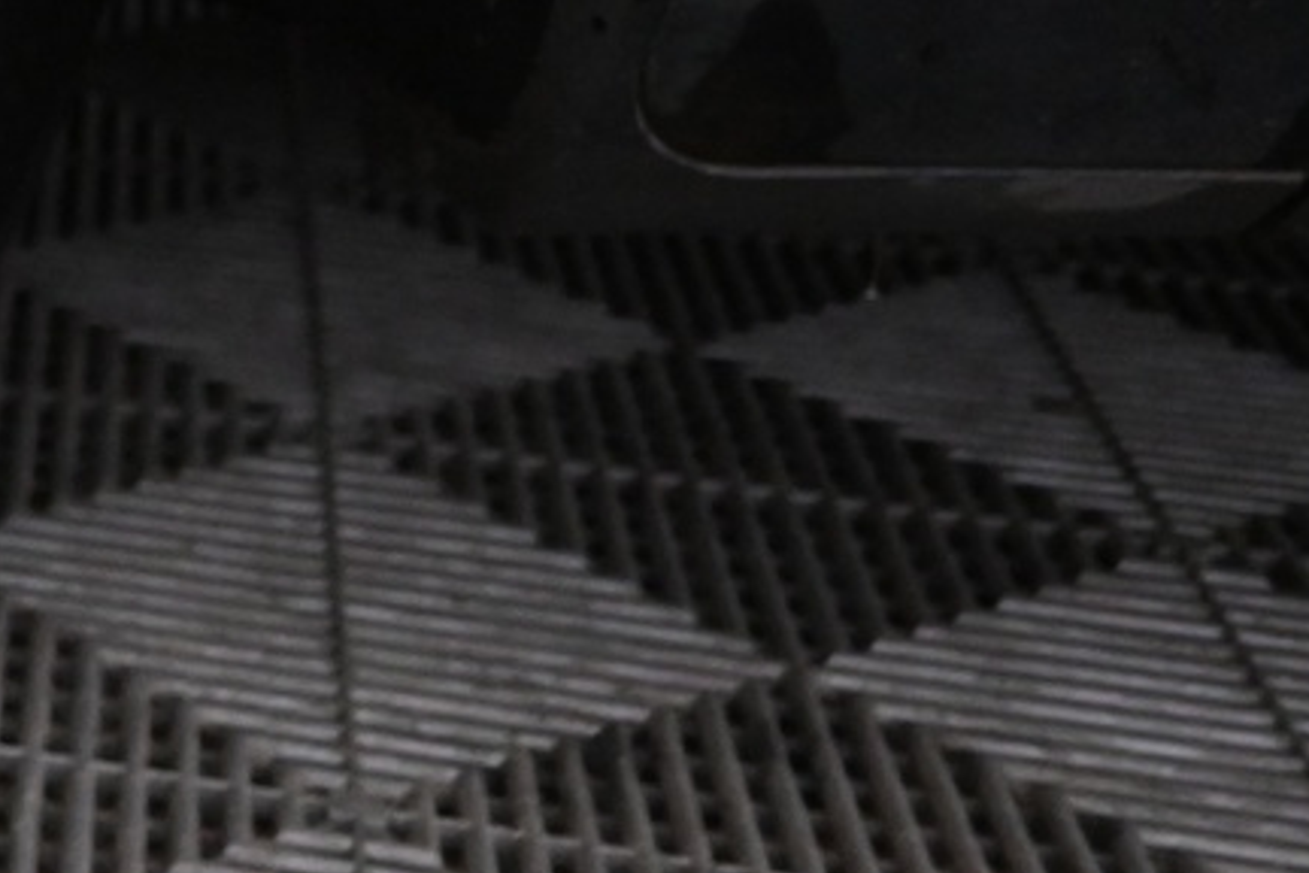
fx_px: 3272
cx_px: -1051
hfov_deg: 18.0
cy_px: -258
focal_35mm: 90
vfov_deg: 14.6
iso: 2200
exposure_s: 1/25
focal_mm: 16
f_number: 3.5
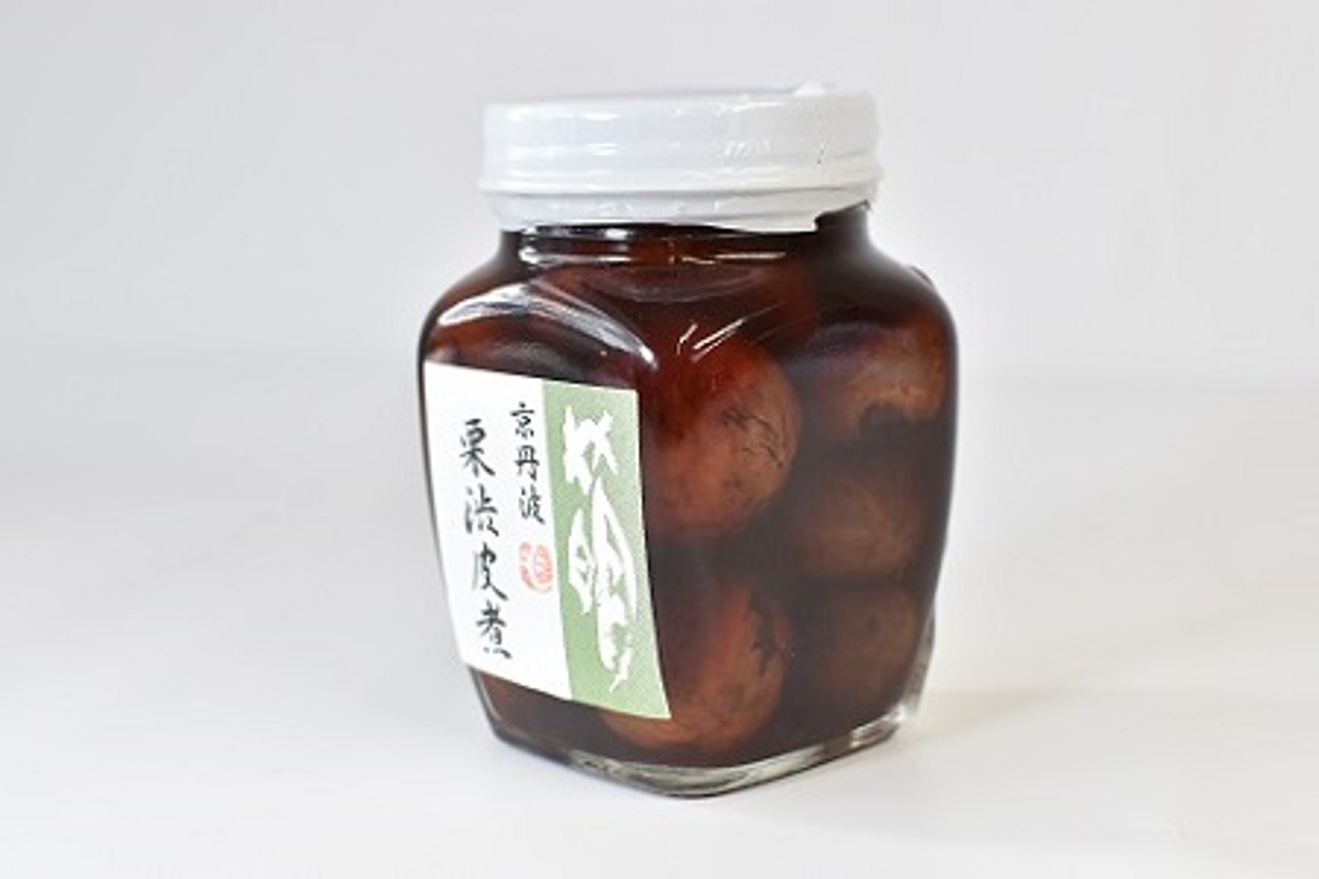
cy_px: 440
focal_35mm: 52
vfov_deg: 25.8
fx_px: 1923
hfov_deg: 37.9
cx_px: 660
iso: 400
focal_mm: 35
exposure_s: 1/250
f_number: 5.6
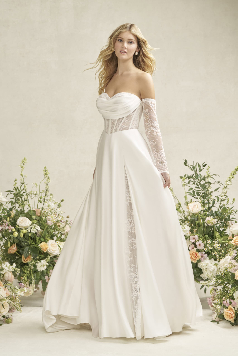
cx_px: 119
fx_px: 902
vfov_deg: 22.4
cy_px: 178
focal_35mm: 91
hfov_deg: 15.0
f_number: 5
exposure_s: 1/125
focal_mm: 91
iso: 400
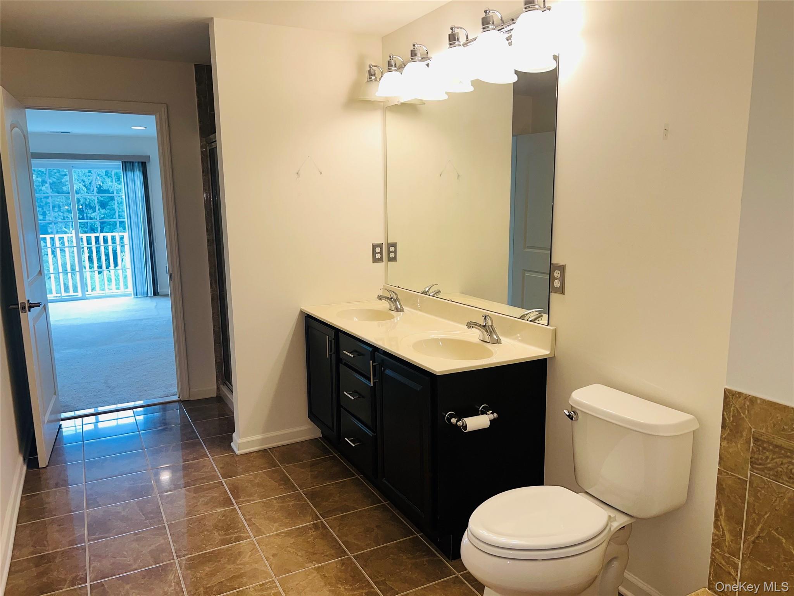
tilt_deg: -10.8
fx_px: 596
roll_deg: +0.4
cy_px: 298
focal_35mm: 26
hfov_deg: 67.3
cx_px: 397
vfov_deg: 53.1
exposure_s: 1/120
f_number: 1.5
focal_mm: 5.7
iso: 50
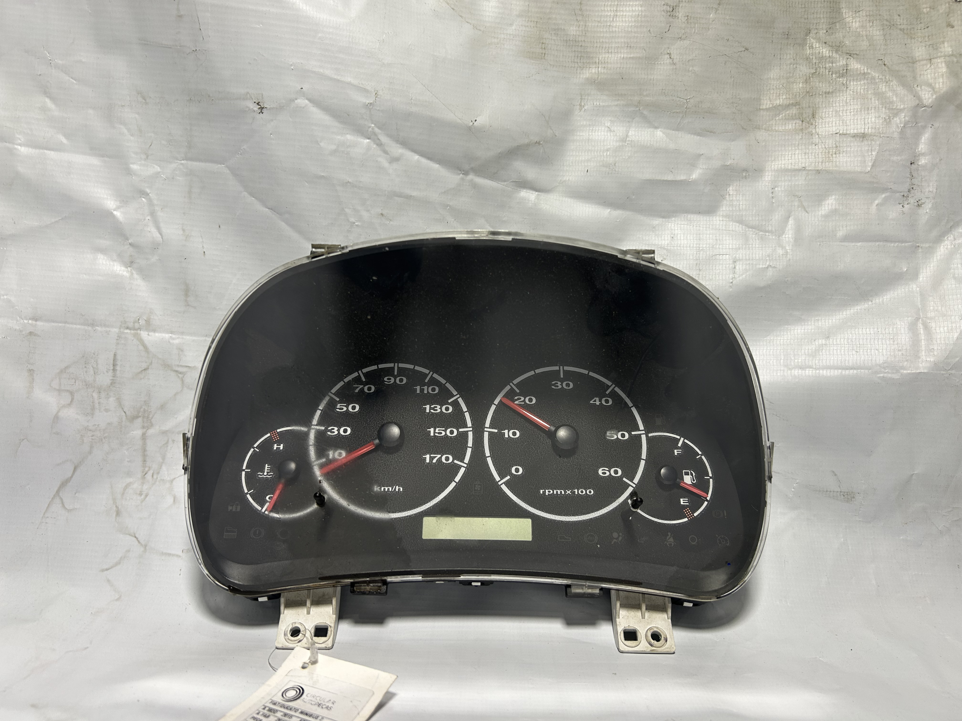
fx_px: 723
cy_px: 360
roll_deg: -1.7
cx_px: 481
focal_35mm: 26
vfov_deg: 53.1
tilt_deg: -3.2
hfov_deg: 67.3
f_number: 1.5
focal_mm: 5.7
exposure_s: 1/539
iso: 50
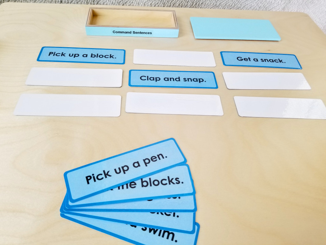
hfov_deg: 67.3
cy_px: 122
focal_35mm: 26
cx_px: 163
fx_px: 245
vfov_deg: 53.1
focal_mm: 4.25
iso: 64
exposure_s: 1/60
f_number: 1.7
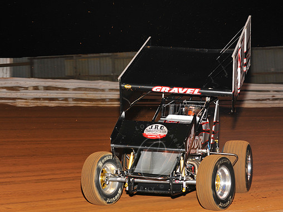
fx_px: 826
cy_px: 106
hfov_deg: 19.4
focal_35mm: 101
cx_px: 148
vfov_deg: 14.6
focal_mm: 92
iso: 500
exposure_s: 1/250
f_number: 5.6
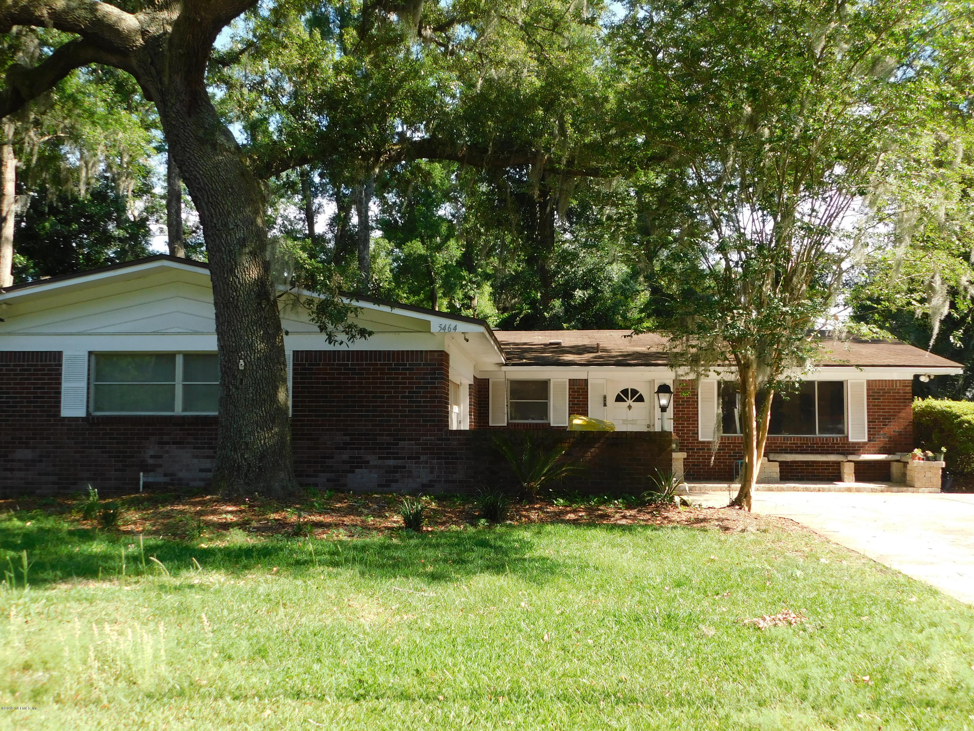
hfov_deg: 51.4
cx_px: 487
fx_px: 1013
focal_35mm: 36
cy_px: 366
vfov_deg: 39.7
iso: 125
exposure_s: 1/320
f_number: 3.5
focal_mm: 6.3
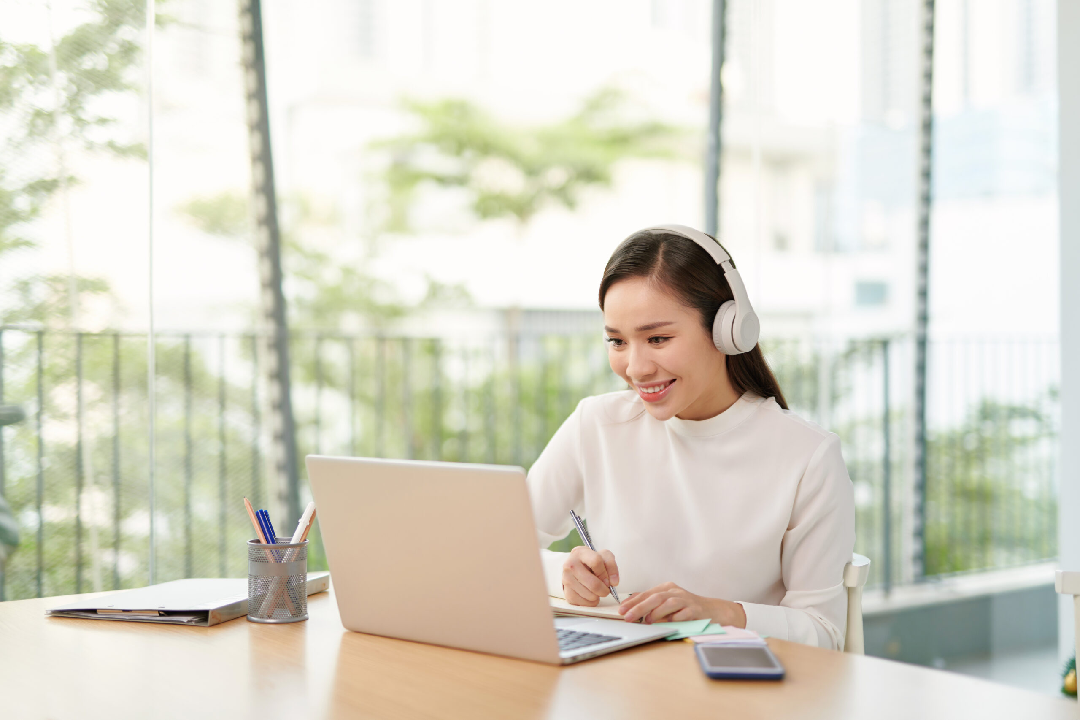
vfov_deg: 27.0
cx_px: 540
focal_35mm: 50
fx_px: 1500
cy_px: 360
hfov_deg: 39.6
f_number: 1.6
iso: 160
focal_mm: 50
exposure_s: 1/500
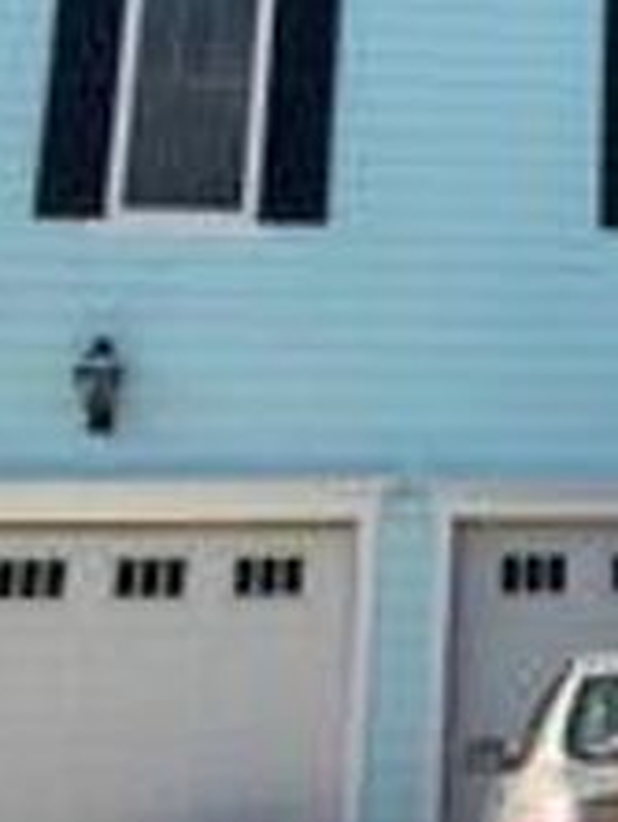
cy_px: -20
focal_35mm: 87
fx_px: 2067
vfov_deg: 21.6
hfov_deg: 16.1
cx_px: 803
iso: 25
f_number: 2.2
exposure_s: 1/810
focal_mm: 4.15
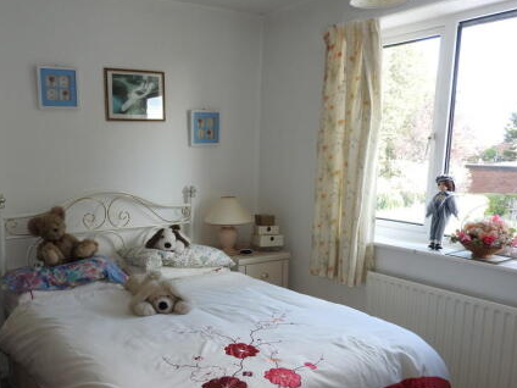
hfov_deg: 54.8
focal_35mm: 33
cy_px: 240
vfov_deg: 42.7
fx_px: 493
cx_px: 196
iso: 100
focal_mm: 4.3
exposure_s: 1/50
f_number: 3.3
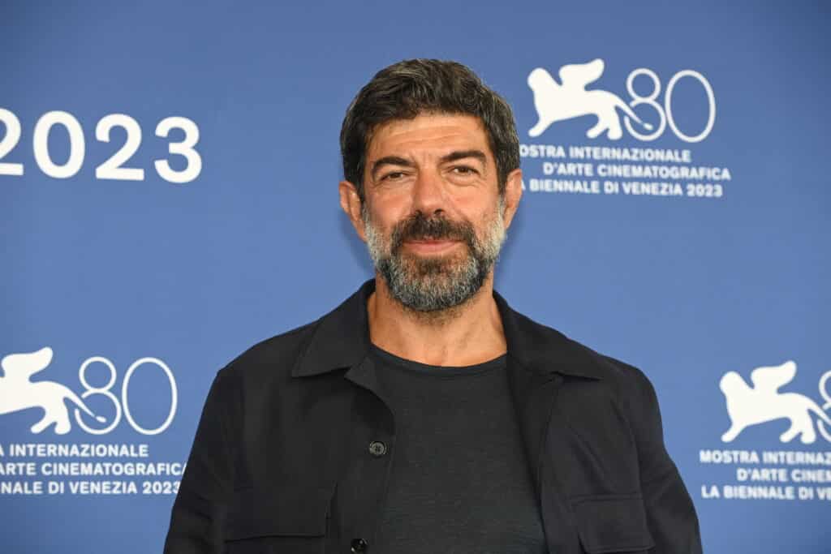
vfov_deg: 10.2
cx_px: 416
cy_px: 277
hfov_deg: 15.2
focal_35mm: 135
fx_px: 3116
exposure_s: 1/250
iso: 500
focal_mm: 135
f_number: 5.6
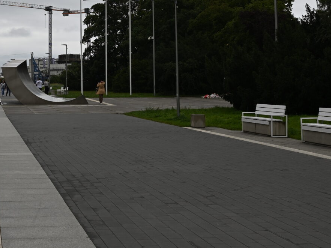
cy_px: 29
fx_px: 640
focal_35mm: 67
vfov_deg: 21.5
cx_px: 81
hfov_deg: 28.5
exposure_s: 1/125
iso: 100
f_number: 6.3
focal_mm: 24
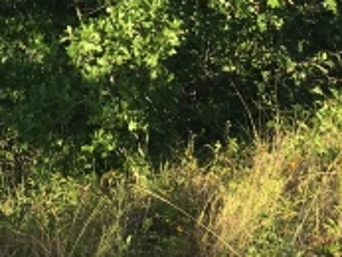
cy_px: -241
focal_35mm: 134
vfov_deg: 10.3
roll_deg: -0.1
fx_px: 1325
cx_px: -67
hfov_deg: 14.3
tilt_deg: -1.7
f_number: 2.2
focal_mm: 4.15
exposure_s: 1/657
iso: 25
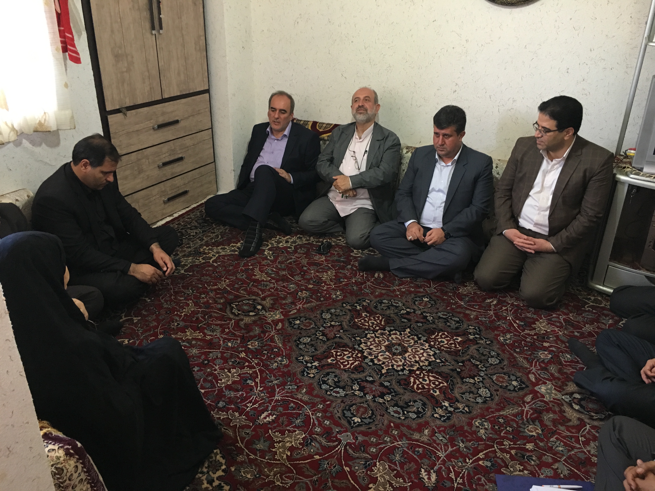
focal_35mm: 29
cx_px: 328
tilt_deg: -25.7
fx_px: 549
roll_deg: -1.5
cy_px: 246
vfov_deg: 48.2
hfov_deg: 61.7
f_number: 2.2
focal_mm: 4.15
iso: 200
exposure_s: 1/33
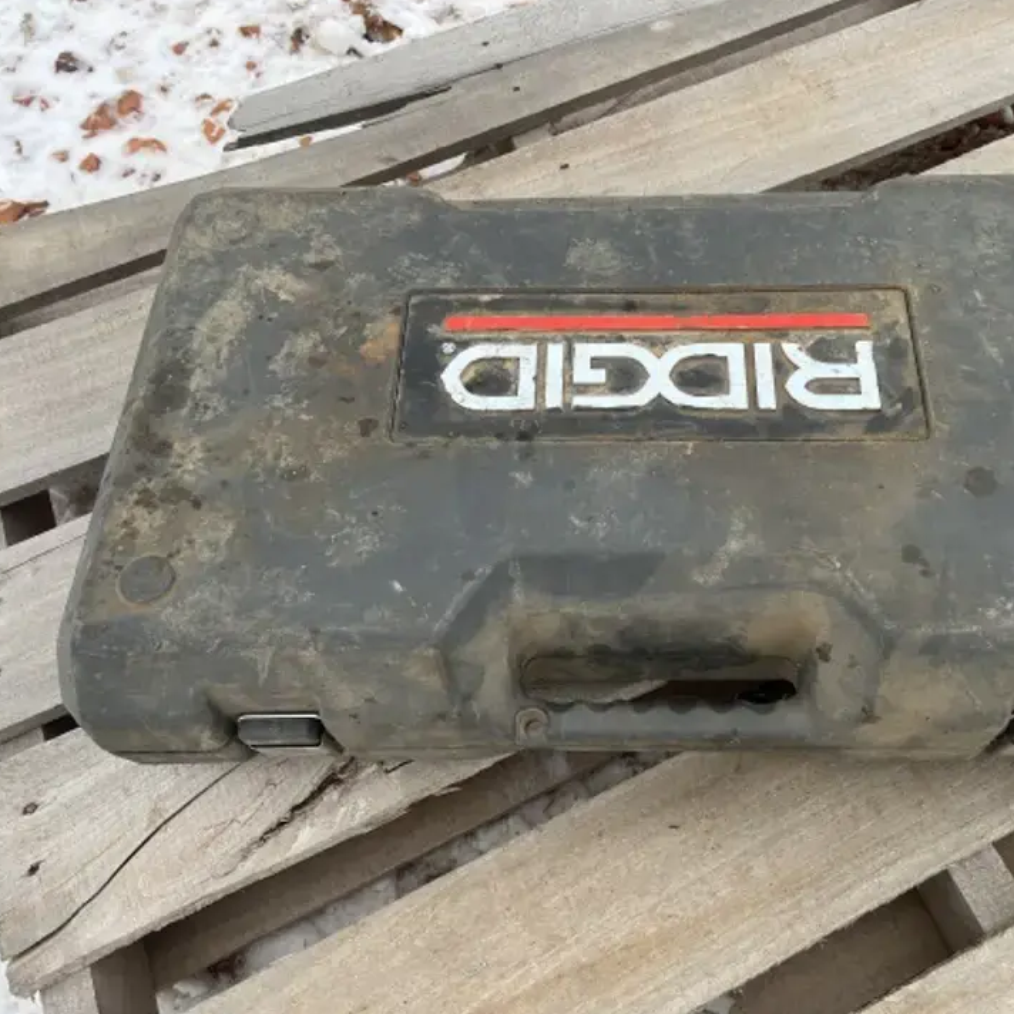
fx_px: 1027
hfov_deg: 52.1
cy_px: 506
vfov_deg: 52.5
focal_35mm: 31
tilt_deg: -62.9
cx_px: 622
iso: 50
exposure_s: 1/696
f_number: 1.5
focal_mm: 5.7
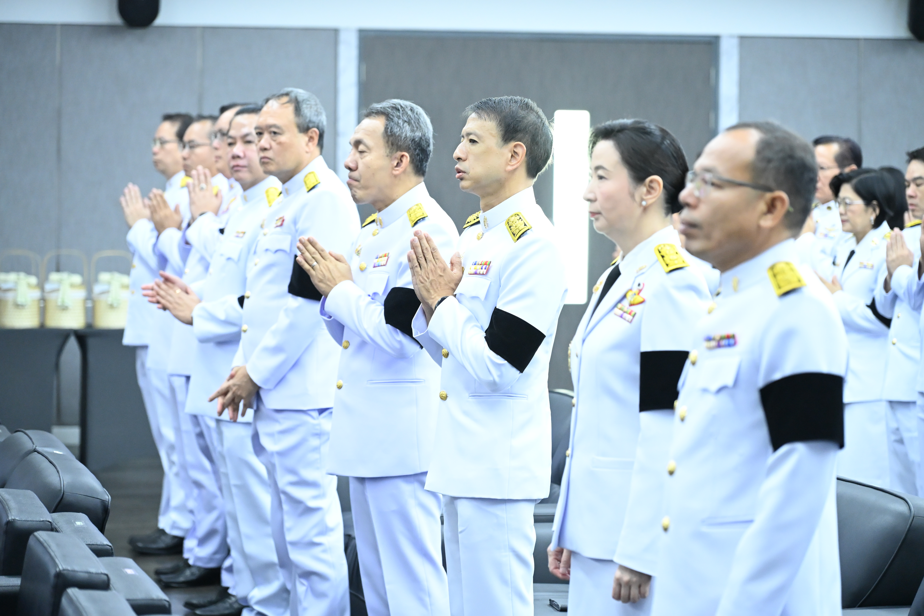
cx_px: 462
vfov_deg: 11.9
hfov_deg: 17.8
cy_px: 308
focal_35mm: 115
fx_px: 2951
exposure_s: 1/250
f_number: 4
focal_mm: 115
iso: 6400
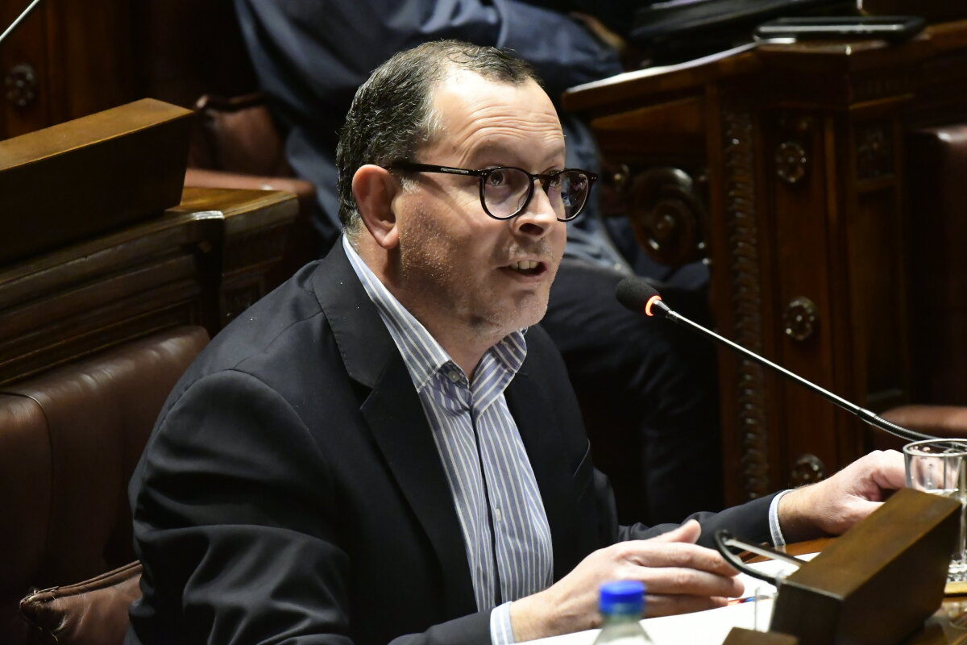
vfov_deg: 4.6
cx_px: 484
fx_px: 8058
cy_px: 322
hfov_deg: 6.9
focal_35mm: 300
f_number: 8
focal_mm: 200
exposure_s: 1/160
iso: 16000
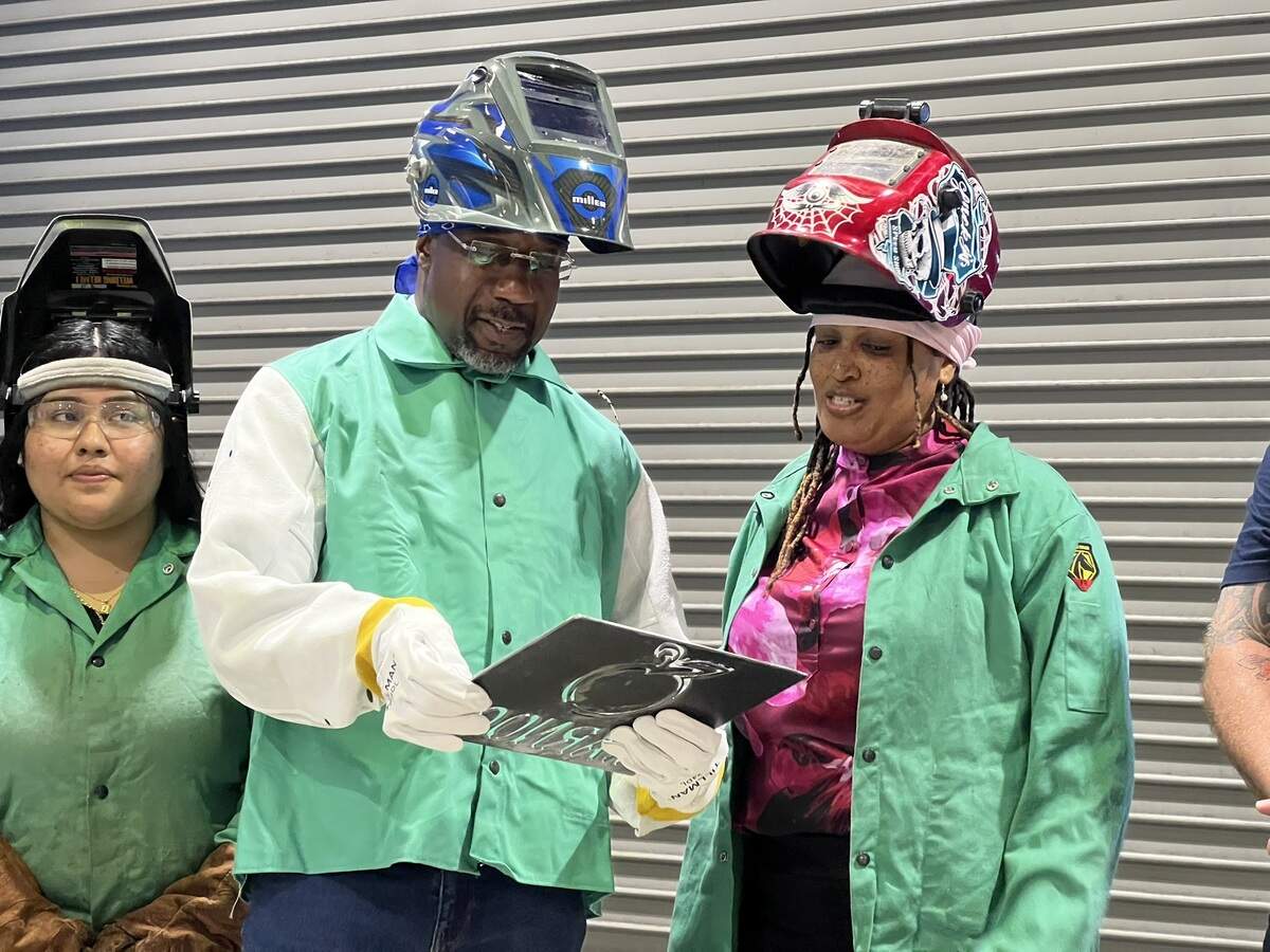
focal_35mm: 77
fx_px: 2825
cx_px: 635
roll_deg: -0.1
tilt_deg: +0.9
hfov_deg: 25.3
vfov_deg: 19.1
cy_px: 476
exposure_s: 1/60
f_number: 2.8
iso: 500
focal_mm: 9
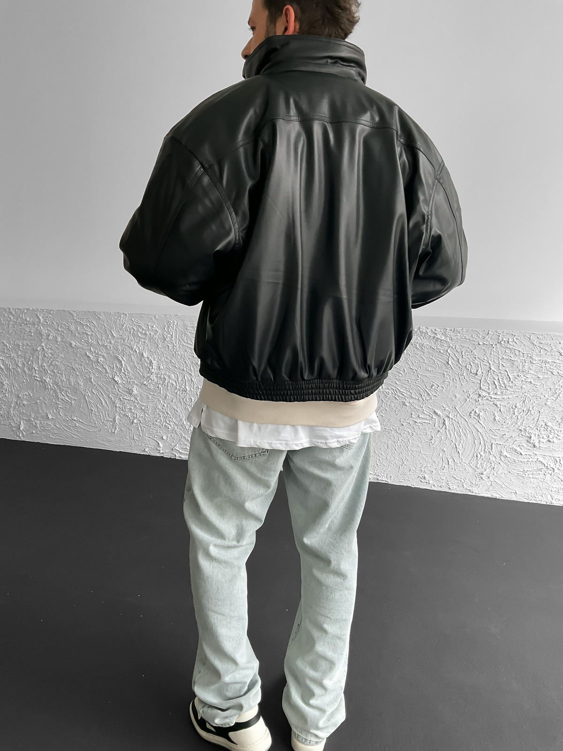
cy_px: 376
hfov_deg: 48.2
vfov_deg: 61.7
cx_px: 282
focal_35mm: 29
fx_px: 629
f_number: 1.8
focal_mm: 3
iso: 25
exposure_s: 1/120
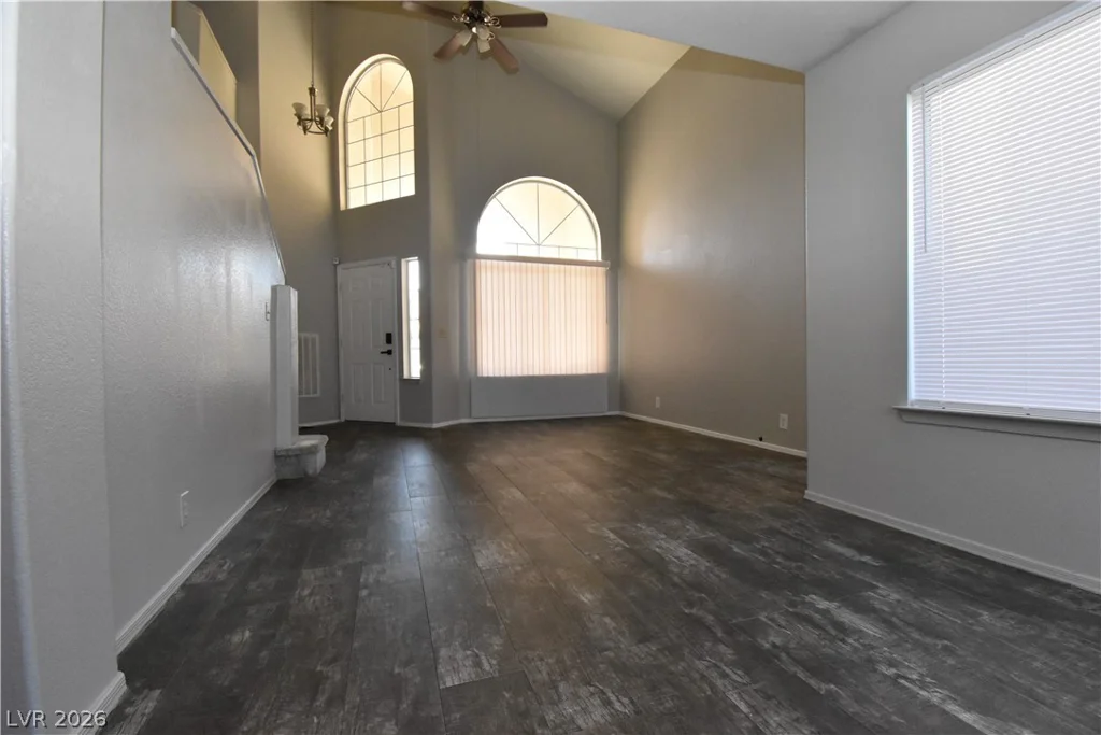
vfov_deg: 77.3
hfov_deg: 100.4
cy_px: 368
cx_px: 550
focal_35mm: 15
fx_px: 459
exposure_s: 1/200
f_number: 9
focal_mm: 10
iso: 4000
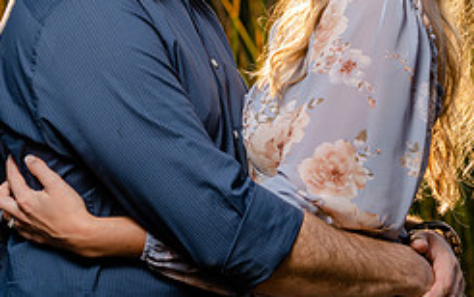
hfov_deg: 6.9
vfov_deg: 4.3
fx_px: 3942
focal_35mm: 305
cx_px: 399
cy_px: 16
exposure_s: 1/250
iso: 50
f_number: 5
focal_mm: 127
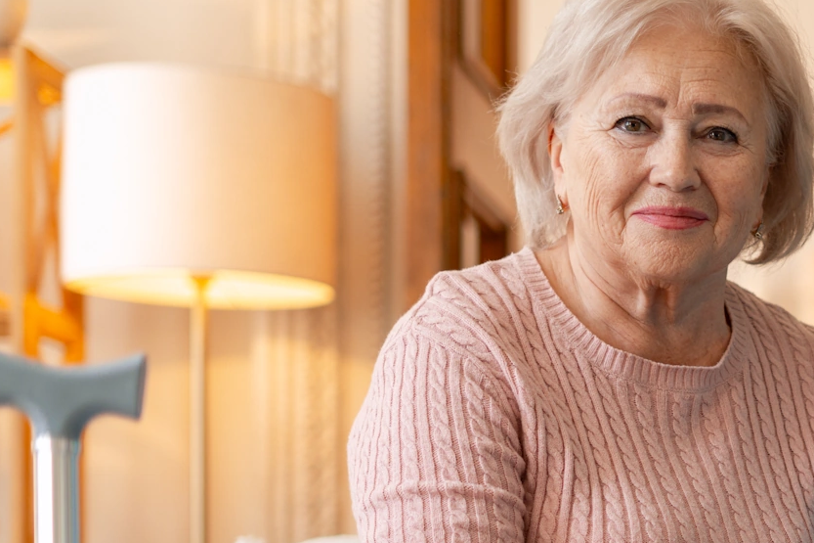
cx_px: 902
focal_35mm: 120
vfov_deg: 11.3
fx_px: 2713
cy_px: 486
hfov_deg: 16.5
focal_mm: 50
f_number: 1.8
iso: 200
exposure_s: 1/250
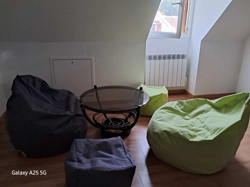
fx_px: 195
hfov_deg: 65.3
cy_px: 94
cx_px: 125
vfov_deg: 51.4
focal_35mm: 27
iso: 500
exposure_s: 1/40
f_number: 1.8
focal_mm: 4
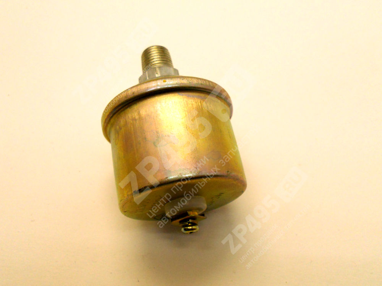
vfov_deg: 44.2
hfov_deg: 56.8
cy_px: 143
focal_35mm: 32
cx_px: 191
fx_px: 353
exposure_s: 1/125
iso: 320
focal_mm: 5.8
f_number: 3.5
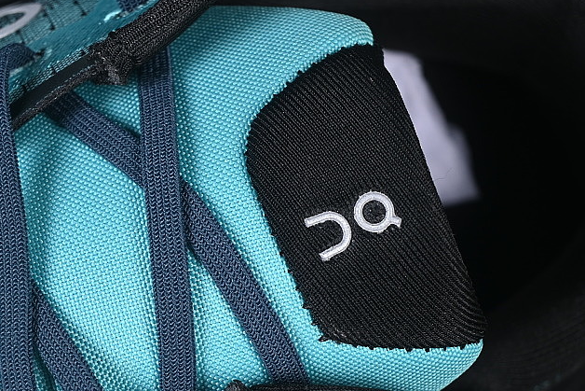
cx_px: 205
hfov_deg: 15.9
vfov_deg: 10.6
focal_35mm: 129
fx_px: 2097
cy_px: 279
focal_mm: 50
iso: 160
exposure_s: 1/60
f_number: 6.3
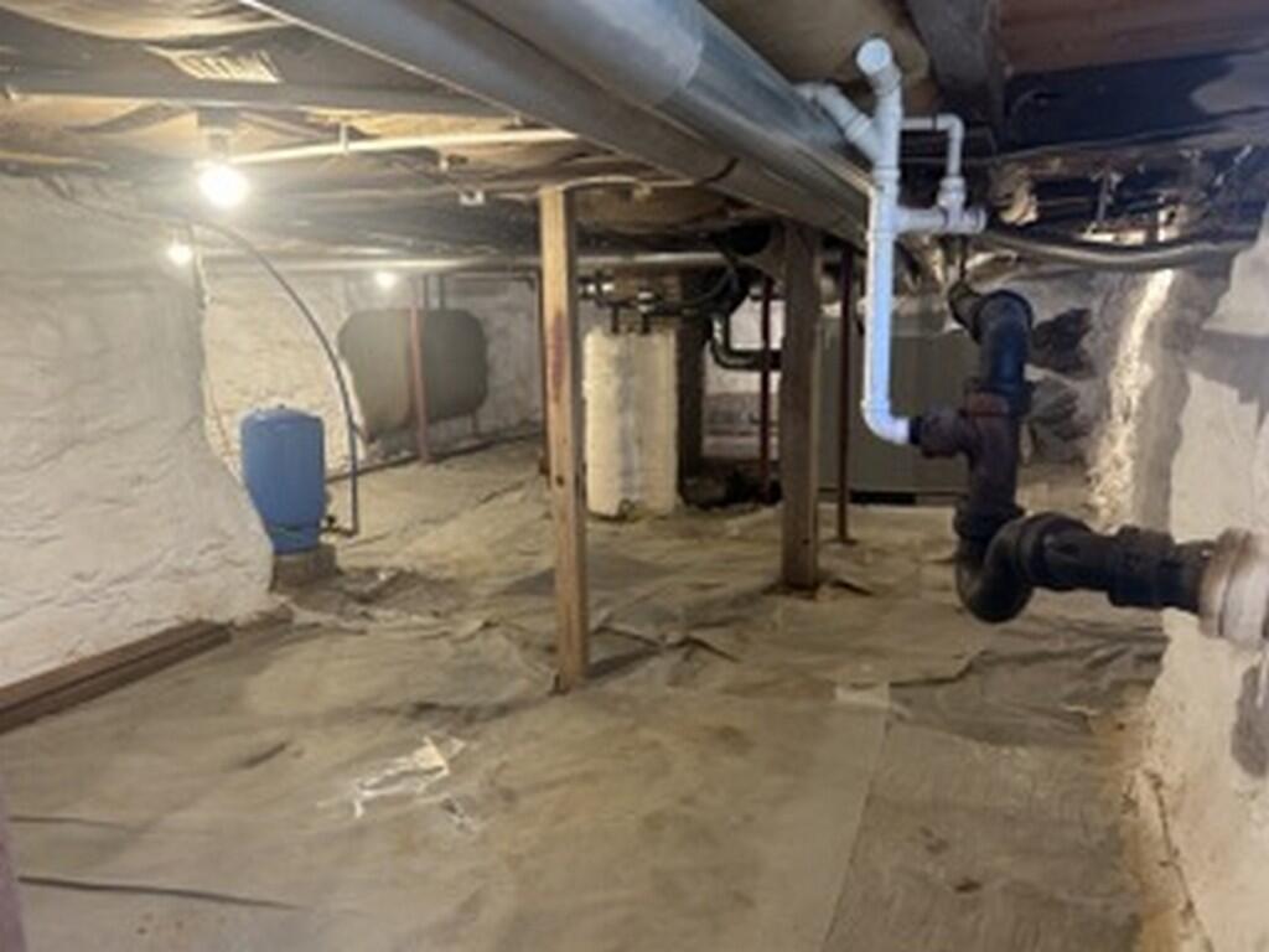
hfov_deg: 67.3
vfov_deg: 53.1
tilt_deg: -8.4
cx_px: 634
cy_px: 476
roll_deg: +1.8
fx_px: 953
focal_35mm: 26
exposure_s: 1/60
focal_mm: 5.7
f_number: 1.5
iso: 200
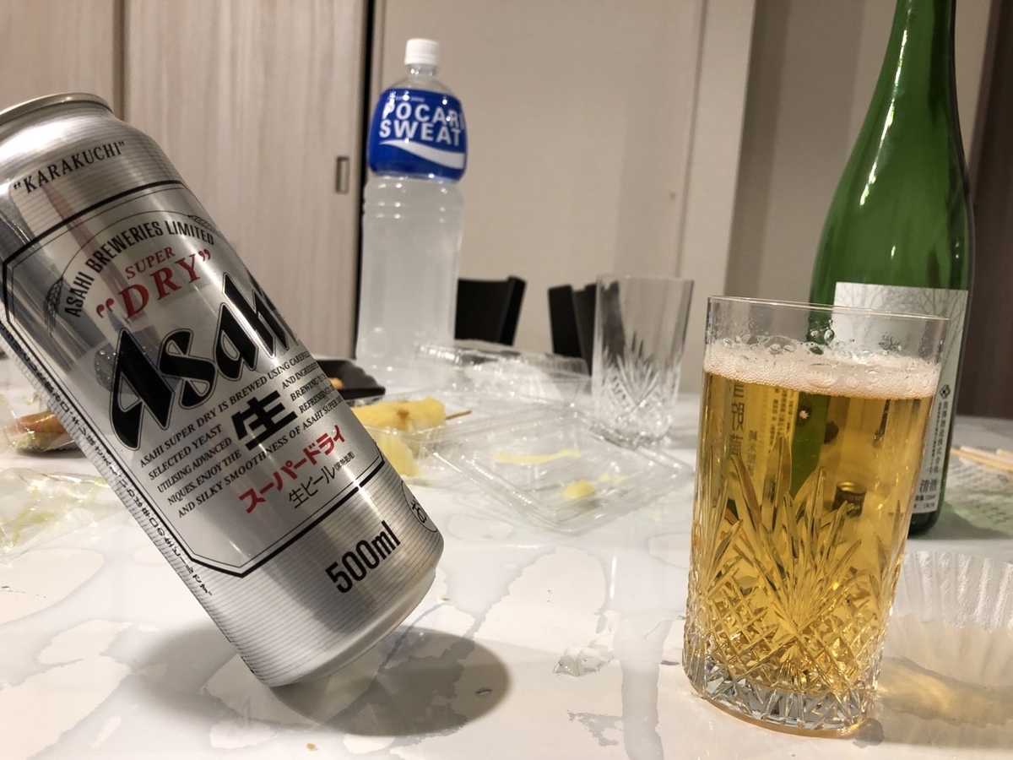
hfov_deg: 63.4
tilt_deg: -8.0
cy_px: 380
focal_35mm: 28
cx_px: 506
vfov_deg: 49.7
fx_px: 819
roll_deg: -2.4
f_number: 1.8
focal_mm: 3.99
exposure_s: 1/20
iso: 40
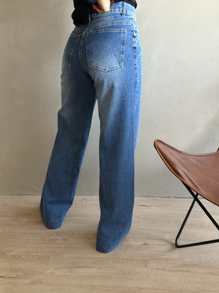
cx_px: 110
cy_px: 146
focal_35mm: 48
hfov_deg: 30.3
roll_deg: +2.9
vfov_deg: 39.7
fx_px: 405
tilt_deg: -35.8
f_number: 1.78
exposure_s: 1/40
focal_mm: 6.76
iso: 320
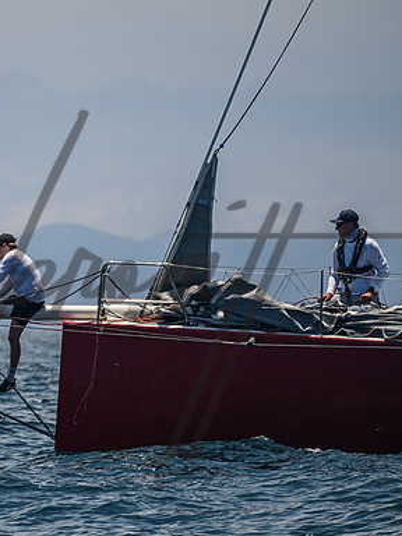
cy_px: 322
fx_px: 11226
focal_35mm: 725
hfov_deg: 2.1
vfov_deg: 2.7
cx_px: 32
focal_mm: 400
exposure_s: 1/1600
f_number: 8
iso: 320
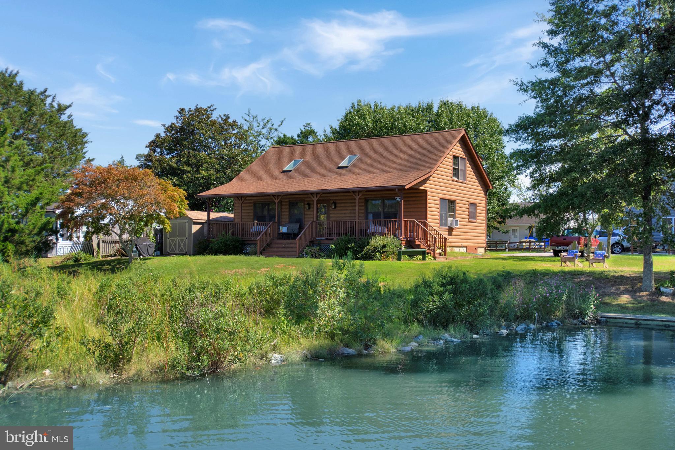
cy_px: 225
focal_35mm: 36
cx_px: 338
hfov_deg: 53.1
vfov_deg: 36.9
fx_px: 675
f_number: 8
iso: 320
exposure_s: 1/500
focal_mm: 24
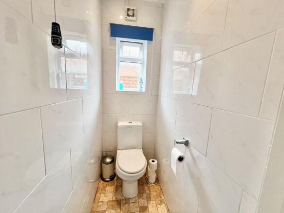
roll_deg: -2.8
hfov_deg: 106.2
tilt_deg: -9.1
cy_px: 106
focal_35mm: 13
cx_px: 142
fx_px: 107
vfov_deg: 89.9
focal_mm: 1.57
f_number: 1.8
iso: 80
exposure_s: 1/100
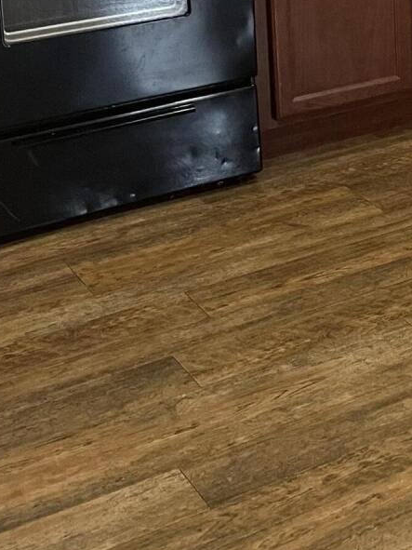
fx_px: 1397
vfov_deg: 20.7
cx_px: 686
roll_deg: +0.2
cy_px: -118
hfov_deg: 15.1
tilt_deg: -9.5
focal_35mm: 88
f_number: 1.6
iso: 320
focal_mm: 5.1
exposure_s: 1/60
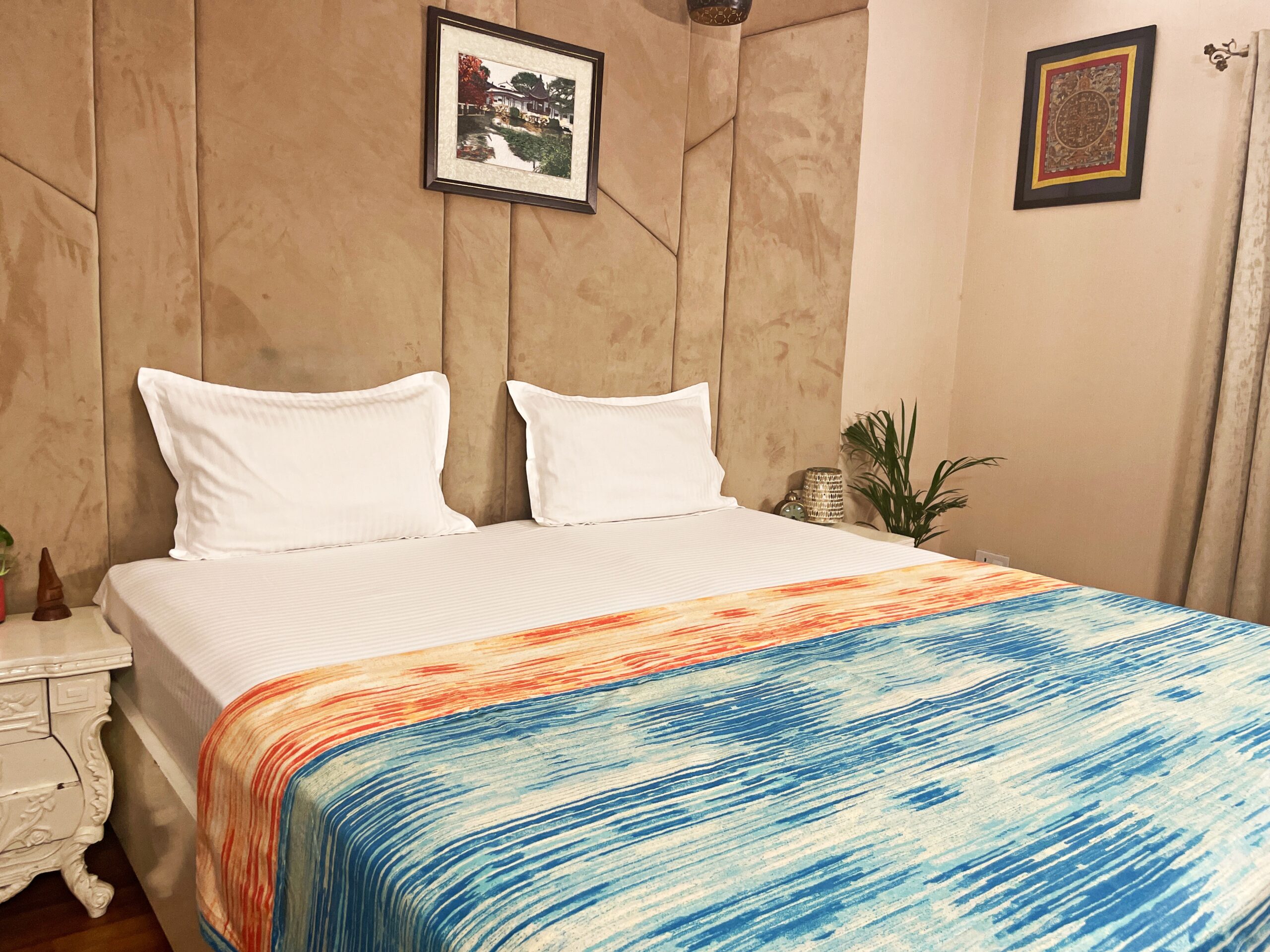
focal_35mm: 26
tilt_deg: -8.1
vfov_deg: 53.1
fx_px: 954
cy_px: 476
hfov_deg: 67.3
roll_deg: -2.1
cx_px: 635
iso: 125
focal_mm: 4.2
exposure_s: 1/50
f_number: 1.6
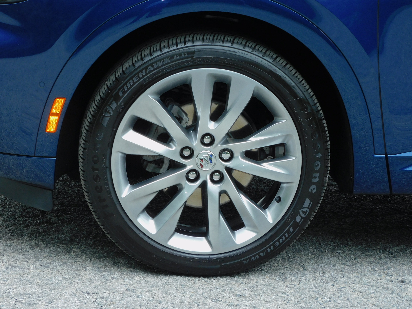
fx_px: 1607
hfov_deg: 14.6
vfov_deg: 11.0
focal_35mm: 135
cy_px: 154
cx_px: 206
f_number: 5
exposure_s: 1/160
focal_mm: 24.2
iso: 125
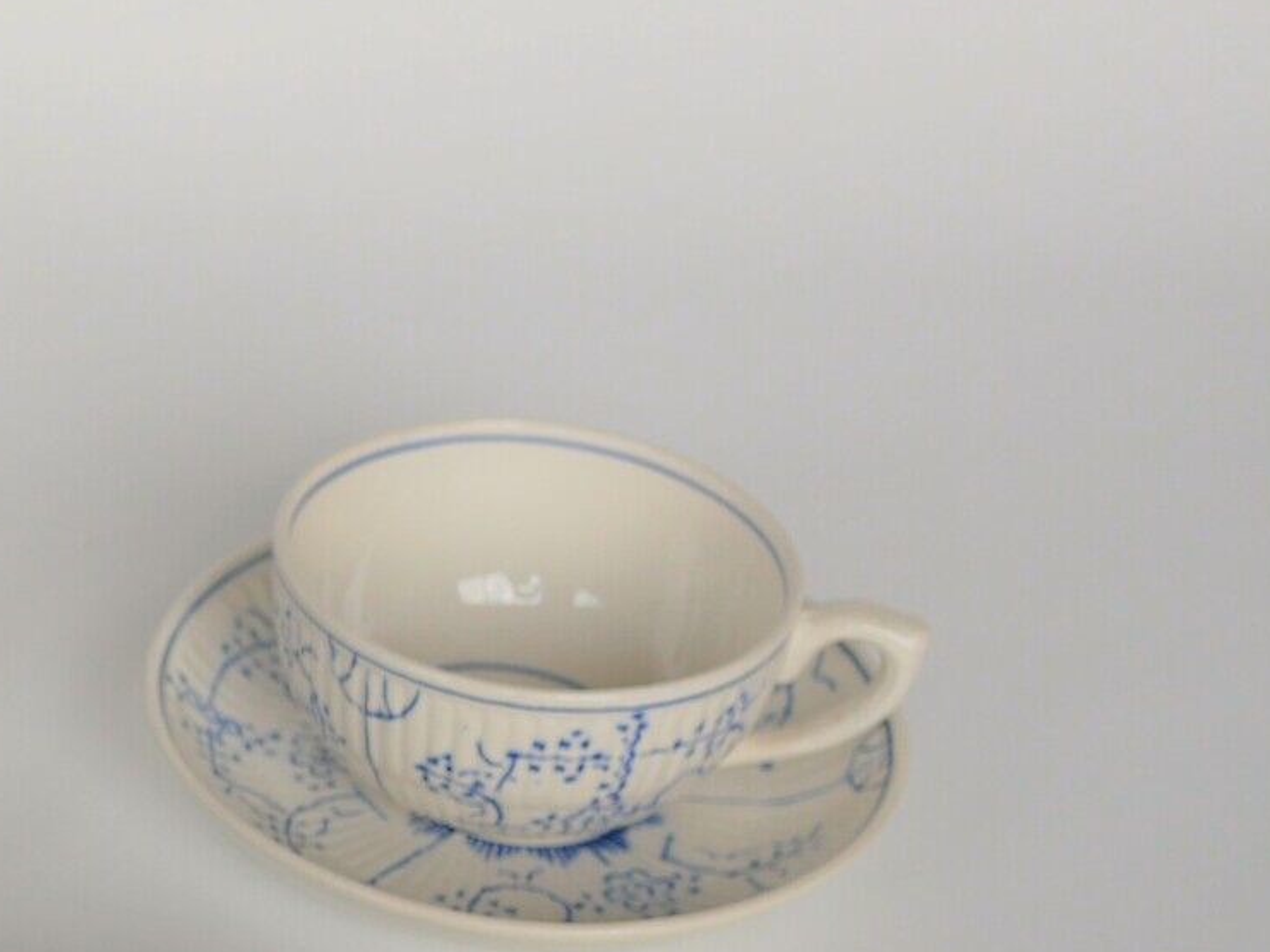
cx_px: -394
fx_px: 3963
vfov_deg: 13.6
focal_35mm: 108
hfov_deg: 17.1
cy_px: 885
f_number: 2.2
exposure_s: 1/200
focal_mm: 20
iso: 200
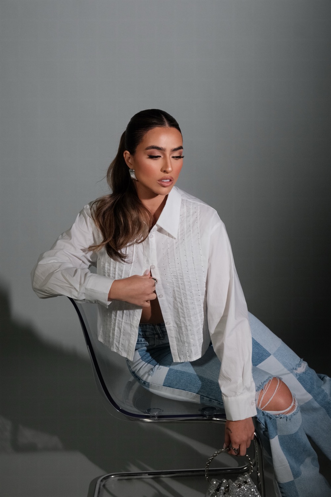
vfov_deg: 26.3
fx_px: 1062
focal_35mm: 77
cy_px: 248
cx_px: 166
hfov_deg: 17.7
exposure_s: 1/250
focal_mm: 51.6
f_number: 7.1
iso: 1600
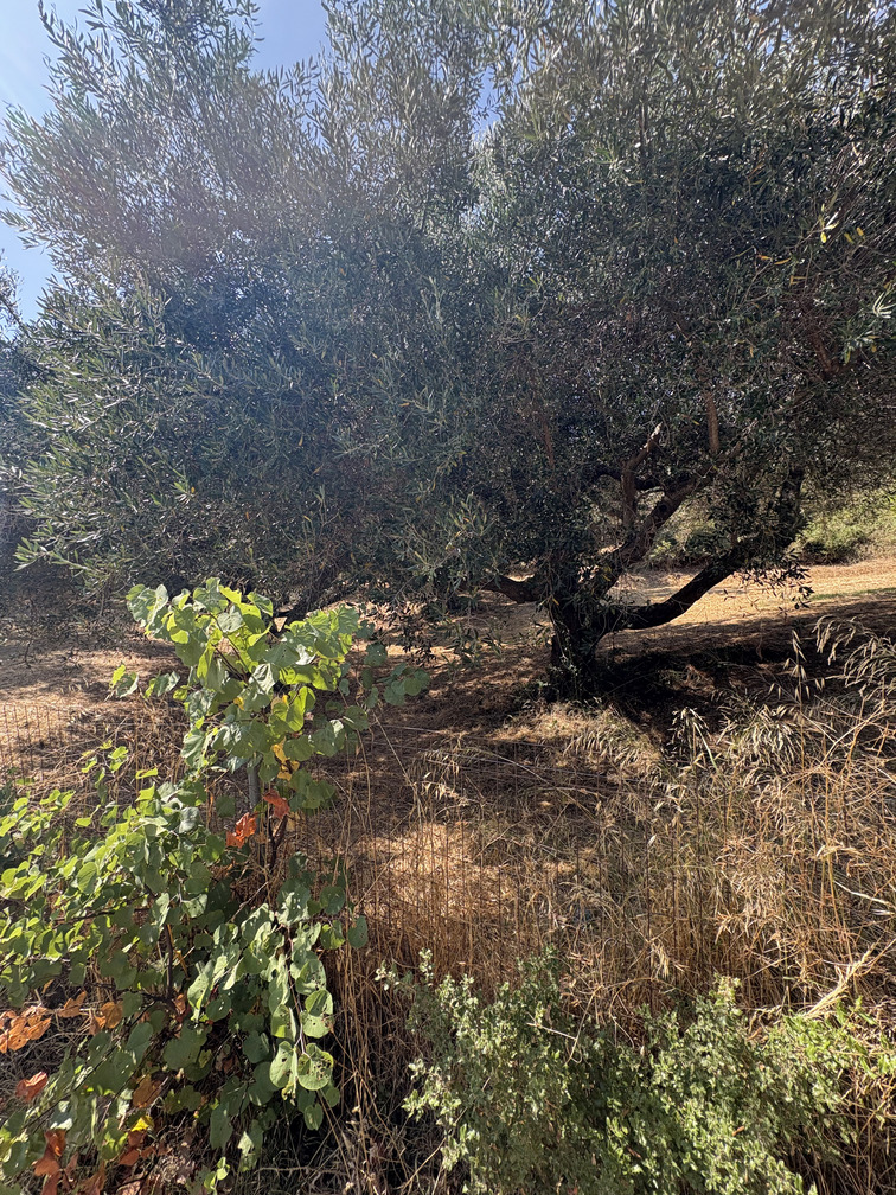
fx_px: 483
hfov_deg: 85.7
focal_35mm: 14
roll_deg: +0.3
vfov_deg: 102.1
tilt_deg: +7.6
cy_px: 598
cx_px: 448
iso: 40
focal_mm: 2.22
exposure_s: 1/253
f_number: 2.2
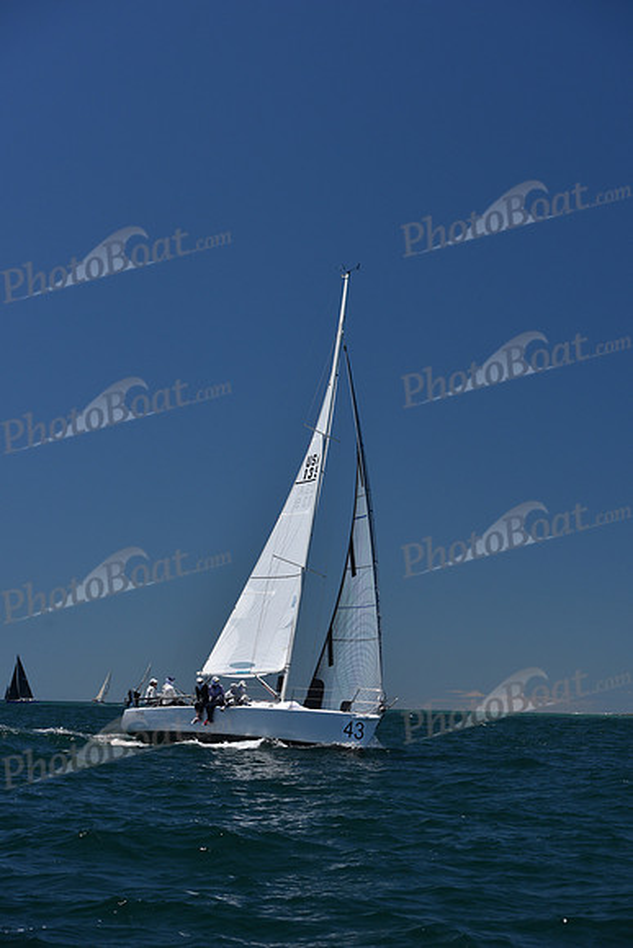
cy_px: 474
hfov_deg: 19.5
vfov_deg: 28.8
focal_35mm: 70
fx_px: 1845
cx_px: 316
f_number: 7.1
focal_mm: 70
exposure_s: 1/800
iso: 250
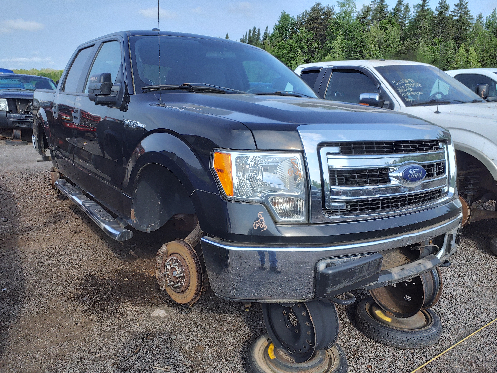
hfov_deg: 67.3
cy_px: 186
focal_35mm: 26
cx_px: 248
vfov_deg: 53.1
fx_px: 373
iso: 40
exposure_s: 1/453
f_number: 1.9
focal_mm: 3.58
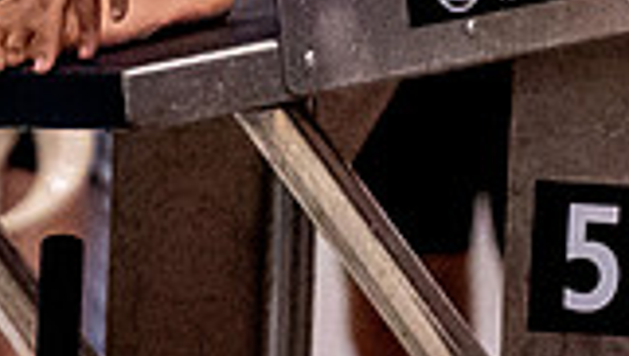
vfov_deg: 0.9
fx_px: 22976
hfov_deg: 1.6
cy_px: -510
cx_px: 18
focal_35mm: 1376
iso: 6400
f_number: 2.8
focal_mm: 200
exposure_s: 1/1600
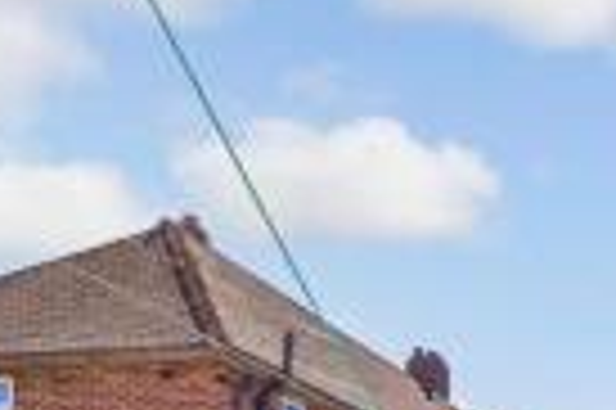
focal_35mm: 52
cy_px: 687
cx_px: 751
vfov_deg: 20.4
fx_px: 889
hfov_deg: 31.6
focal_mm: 10
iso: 160
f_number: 6.3
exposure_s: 1/250
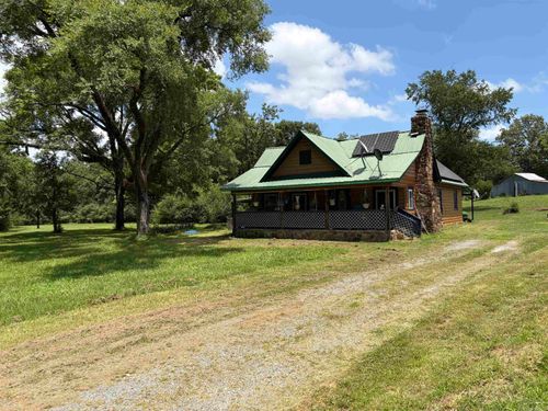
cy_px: 206
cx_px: 274
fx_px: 412
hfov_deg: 67.3
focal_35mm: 26
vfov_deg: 53.1
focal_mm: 5.96
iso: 50
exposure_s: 1/3448
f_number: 1.6
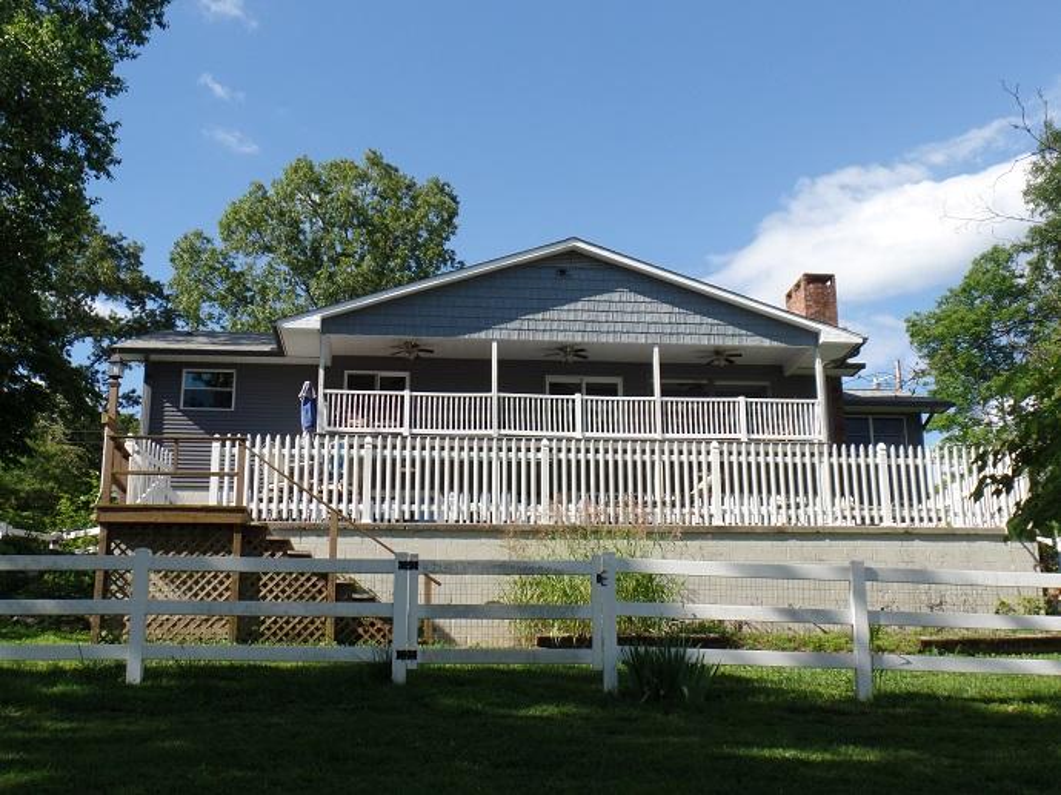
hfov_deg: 44.8
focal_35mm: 42
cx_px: 530
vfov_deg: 34.3
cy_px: 398
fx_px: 1287
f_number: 3.6
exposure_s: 1/500
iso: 80
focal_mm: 7.5
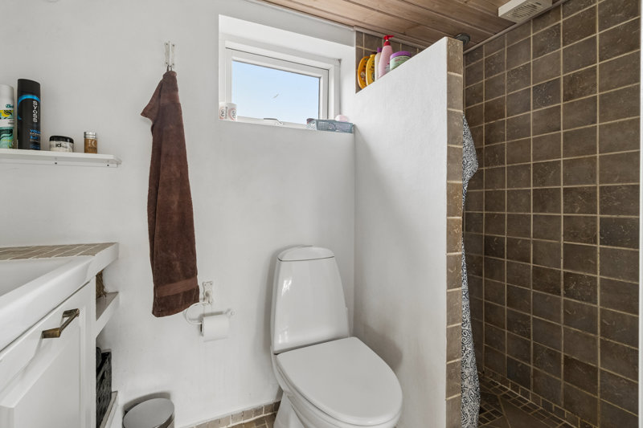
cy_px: 214
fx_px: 268
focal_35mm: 15
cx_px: 322
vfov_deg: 77.3
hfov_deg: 100.4
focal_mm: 10
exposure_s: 1/13
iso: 200
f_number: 8
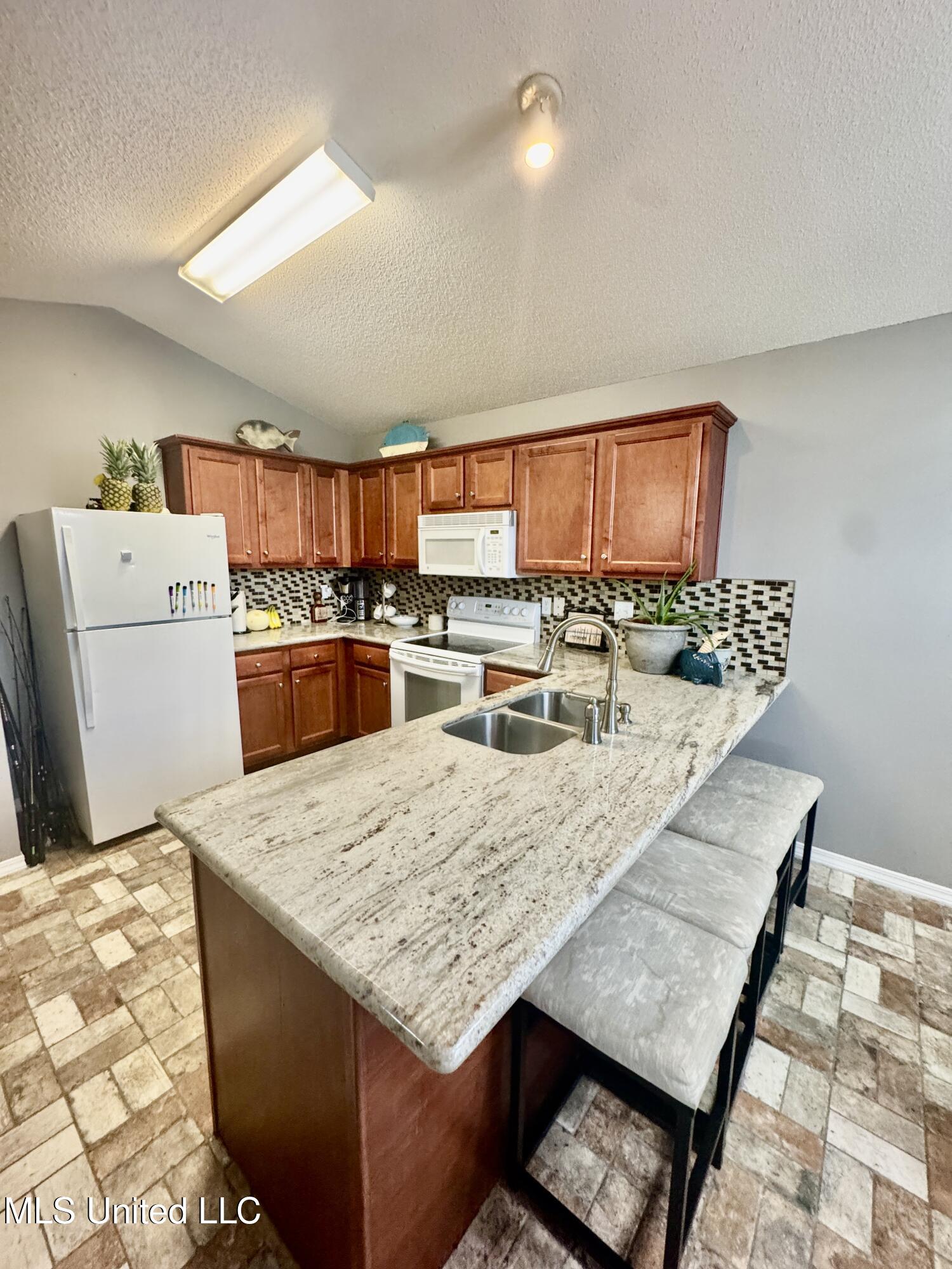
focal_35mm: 14
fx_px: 513
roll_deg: -1.1
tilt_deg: -7.4
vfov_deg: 102.1
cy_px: 634
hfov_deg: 85.7
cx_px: 476
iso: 250
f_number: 2.2
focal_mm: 2.22
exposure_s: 1/65
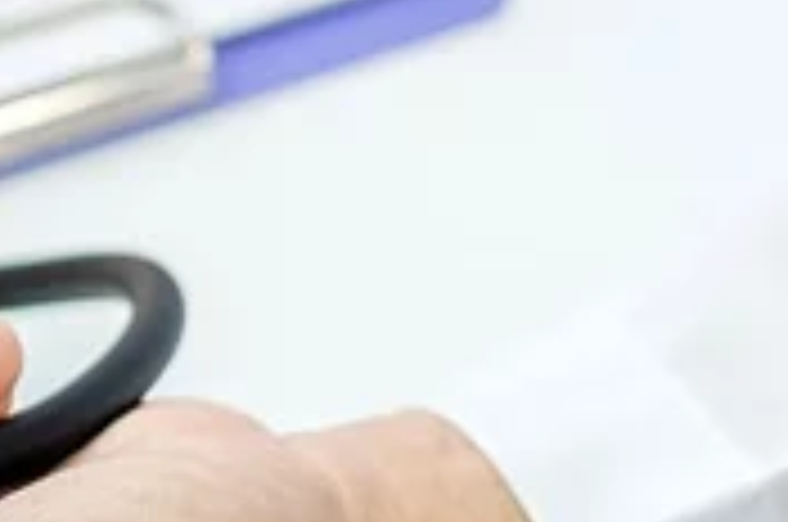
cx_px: -248
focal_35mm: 273
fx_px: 5965
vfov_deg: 5.0
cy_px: -18
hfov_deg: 7.5
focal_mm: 35
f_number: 2.8
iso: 320
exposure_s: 1/160
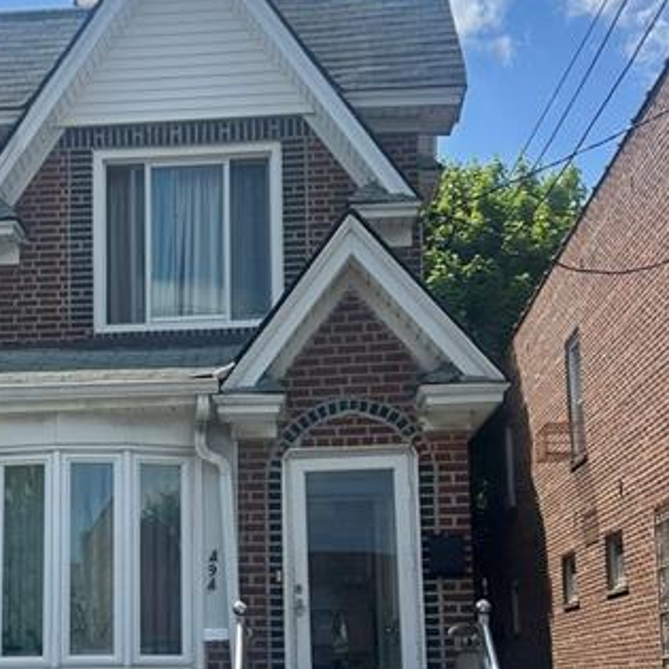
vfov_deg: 29.9
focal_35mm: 56
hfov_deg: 30.1
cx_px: 178
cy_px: 527
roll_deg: -1.0
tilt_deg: +6.1
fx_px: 1224
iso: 50
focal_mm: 5.7
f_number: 1.5
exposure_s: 1/4274
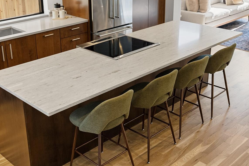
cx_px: 115
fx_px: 339
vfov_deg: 27.4
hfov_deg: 40.3
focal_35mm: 49
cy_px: 61
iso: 2000
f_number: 4.5
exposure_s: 1/20
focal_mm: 35
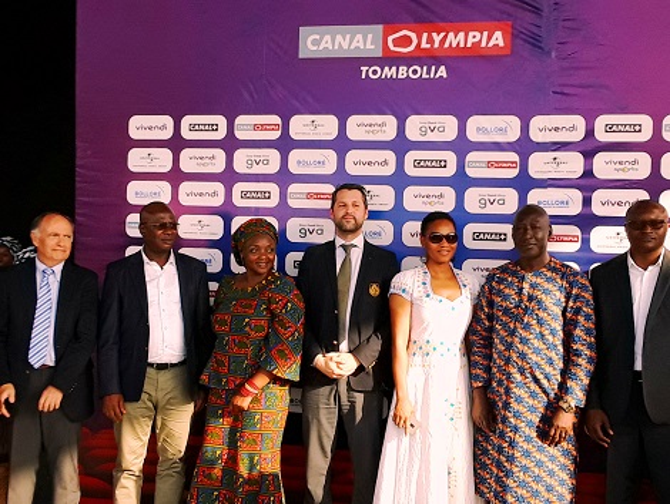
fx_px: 582
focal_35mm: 30
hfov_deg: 59.9
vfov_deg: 46.9
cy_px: 252
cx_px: 335
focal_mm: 2.2
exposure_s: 1/432
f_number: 1.9
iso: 40
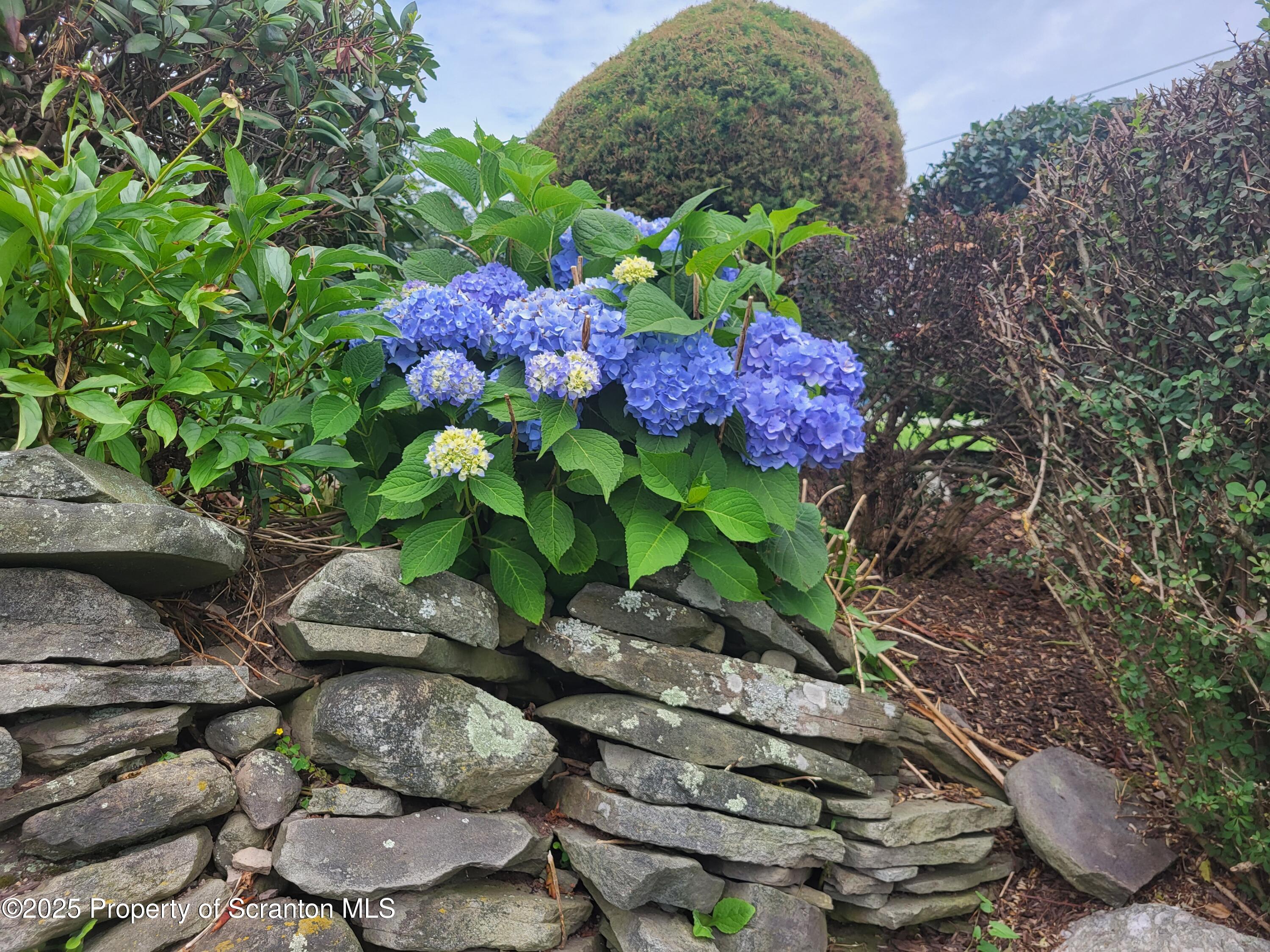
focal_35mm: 26
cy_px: 476
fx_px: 954
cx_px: 635
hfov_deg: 67.3
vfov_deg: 53.1
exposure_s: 1/1041
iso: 40
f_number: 1.8
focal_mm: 5.4
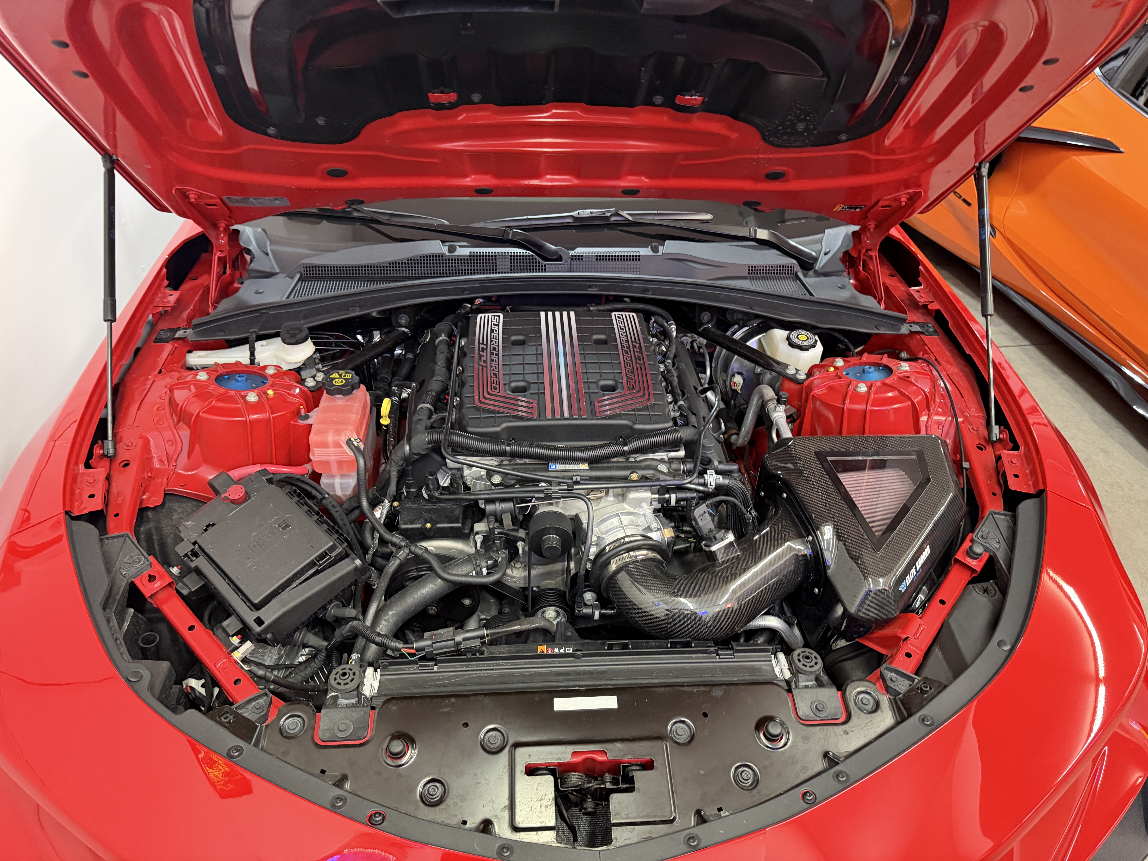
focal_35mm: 24
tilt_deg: -36.8
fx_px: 796
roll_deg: +1.8
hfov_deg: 71.6
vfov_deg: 56.8
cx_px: 574
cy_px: 430
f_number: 1.78
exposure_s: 1/60
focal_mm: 6.76
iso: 640
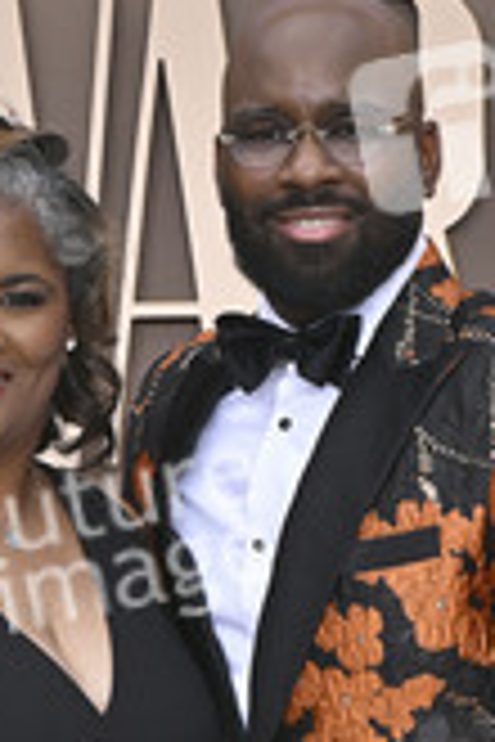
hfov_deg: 11.3
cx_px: 171
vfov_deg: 16.5
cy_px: 782
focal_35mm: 121
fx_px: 2495
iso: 320
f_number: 9
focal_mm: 50
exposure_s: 1/320
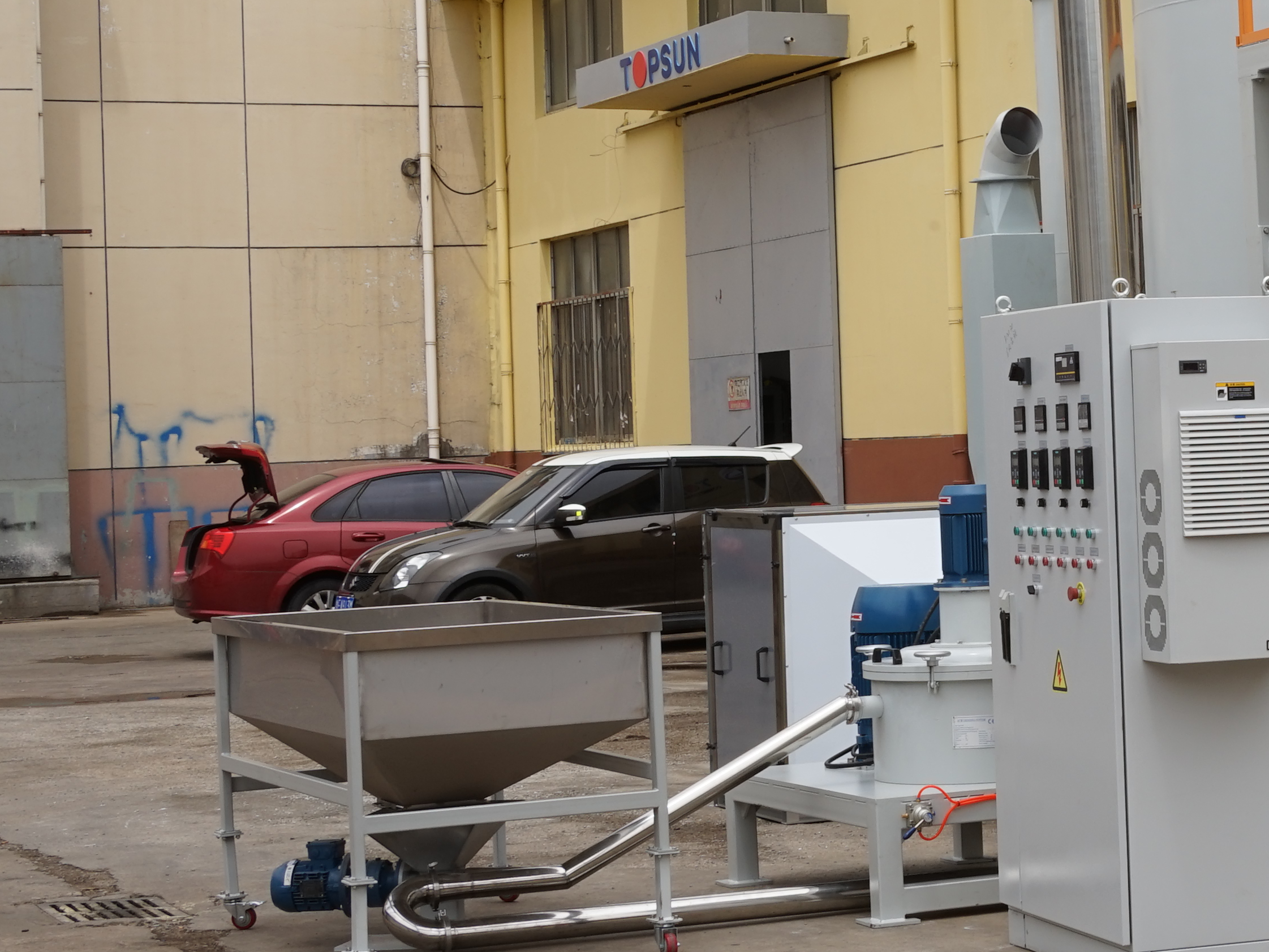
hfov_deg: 21.0
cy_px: 342
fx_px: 3300
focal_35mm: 90
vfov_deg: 16.4
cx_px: 1290
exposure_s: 1/50
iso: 100
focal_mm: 35
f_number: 22
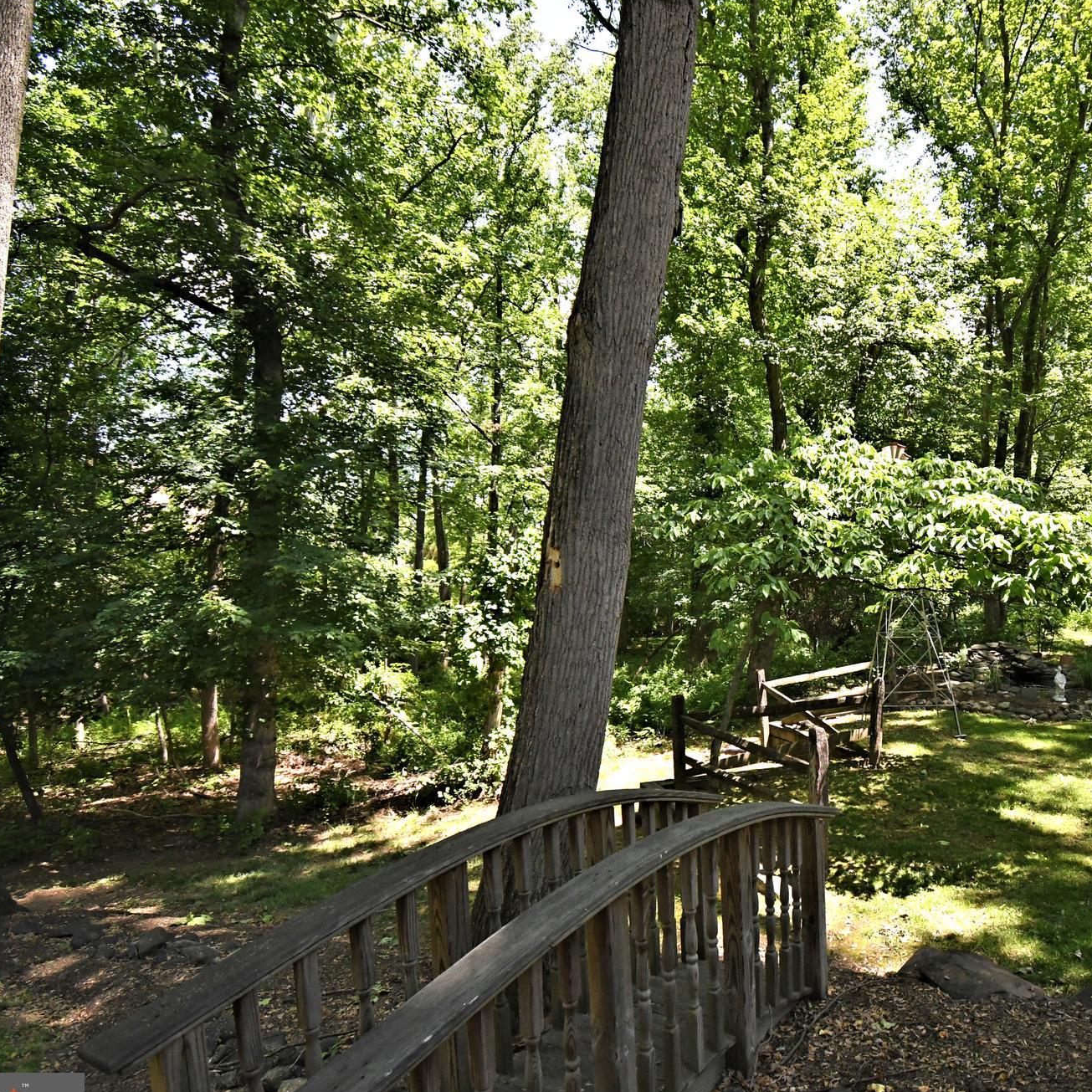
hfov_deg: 71.9
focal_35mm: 20
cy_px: 563
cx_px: 756
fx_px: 714
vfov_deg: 74.8
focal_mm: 10
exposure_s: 1/2500
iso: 2500
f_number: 4.5
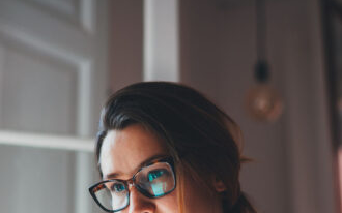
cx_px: 158
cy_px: 263
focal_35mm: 83
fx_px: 773
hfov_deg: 24.9
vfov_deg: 15.1
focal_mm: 35
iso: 100
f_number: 1.4
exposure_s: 1/500
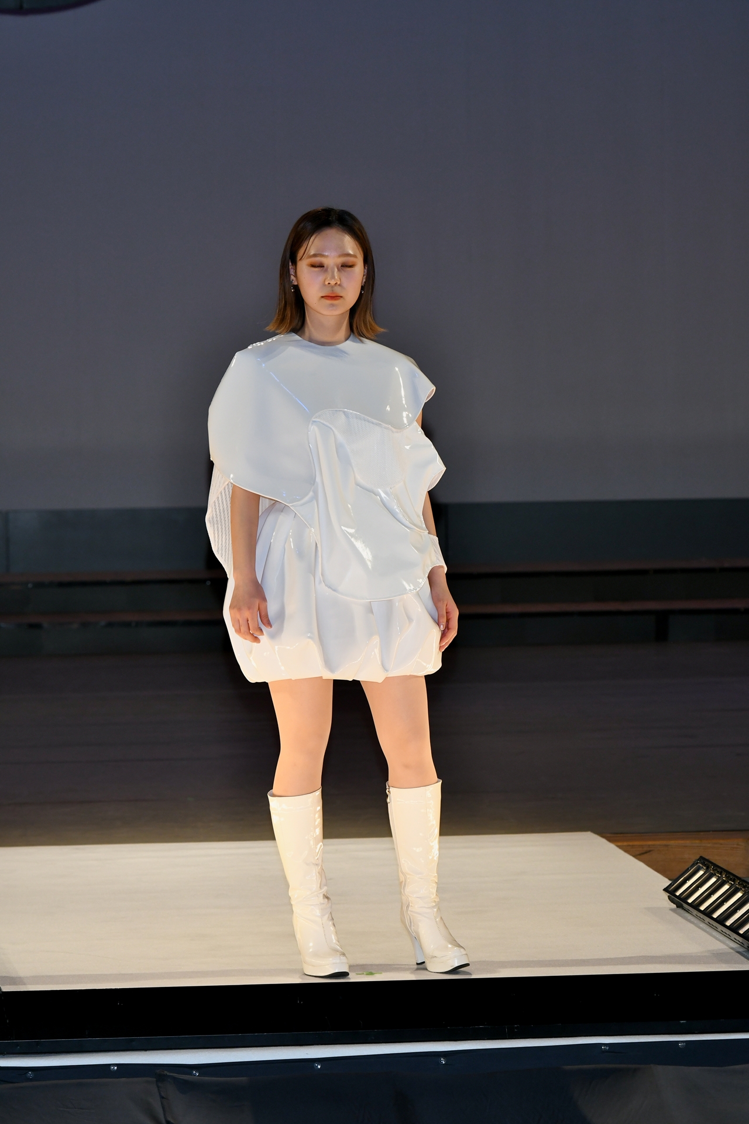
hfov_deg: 7.5
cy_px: 562
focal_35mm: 183
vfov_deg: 11.2
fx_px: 5711
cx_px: 374
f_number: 5.6
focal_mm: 122
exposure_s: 1/250
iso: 800
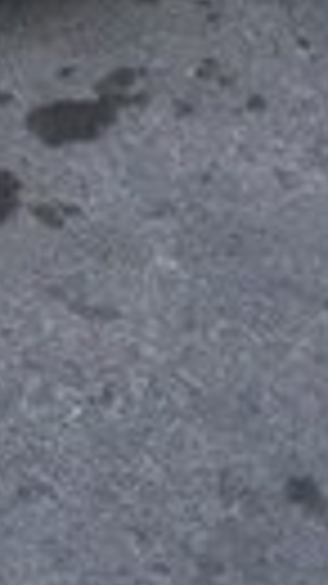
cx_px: 72
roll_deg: +0.9
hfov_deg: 10.0
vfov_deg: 15.6
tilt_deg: -14.5
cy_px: -410
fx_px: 1873
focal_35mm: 121
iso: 50
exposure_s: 1/33
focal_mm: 4.15
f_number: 2.2
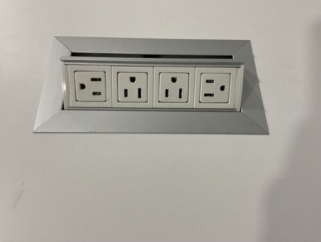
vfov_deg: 48.4
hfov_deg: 61.6
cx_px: 160
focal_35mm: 29
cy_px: 121
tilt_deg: -64.4
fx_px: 269
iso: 80
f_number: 1.8
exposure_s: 1/60
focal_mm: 3
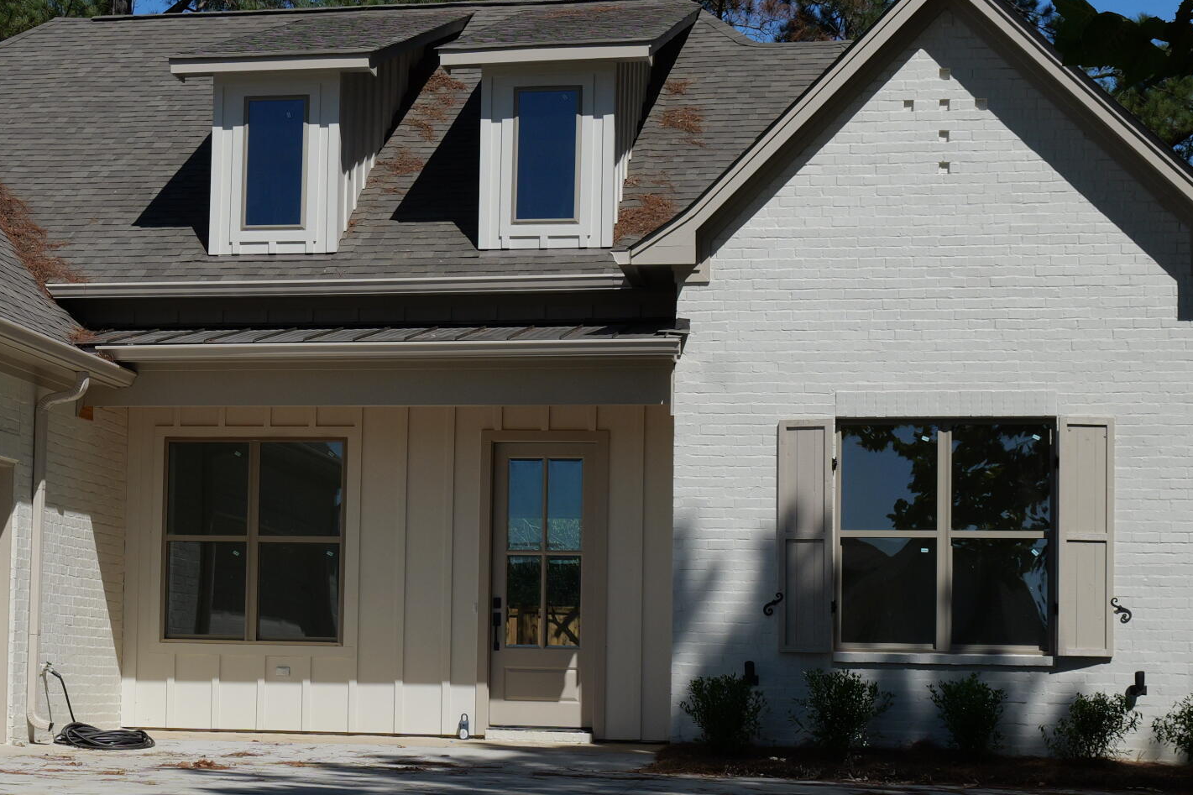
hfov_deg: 26.3
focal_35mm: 76
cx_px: 300
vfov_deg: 17.9
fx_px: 2518
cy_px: 513
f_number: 10
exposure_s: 1/1000
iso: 640
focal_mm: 36
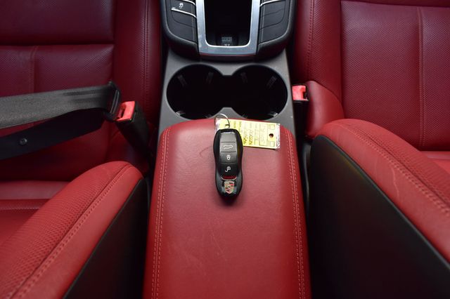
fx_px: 337
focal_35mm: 27
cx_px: 225
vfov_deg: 47.9
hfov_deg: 67.4
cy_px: 150
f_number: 7.1
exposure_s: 1/40
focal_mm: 18
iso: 400
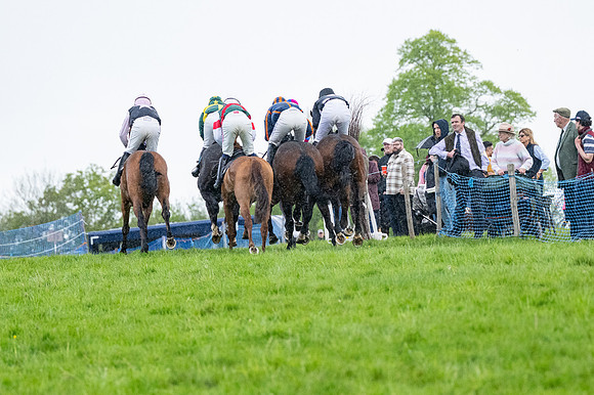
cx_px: 297
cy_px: 198
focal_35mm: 225
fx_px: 3710
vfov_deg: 6.1
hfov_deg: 9.2
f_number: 4
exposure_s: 1/1600
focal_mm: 150
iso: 2000
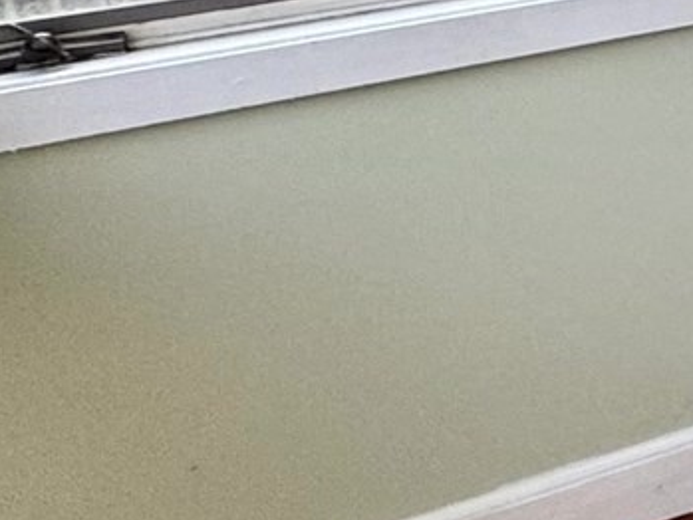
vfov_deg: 16.4
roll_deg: -0.5
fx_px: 1642
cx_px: 2014
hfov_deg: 12.0
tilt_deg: -7.3
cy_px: -256
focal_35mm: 82
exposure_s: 1/99
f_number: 2.2
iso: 80
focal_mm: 2.22
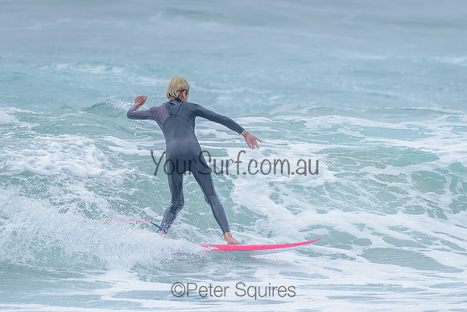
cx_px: 210
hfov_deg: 3.4
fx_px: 7951
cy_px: 121
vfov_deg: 2.2
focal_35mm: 613
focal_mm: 500
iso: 200
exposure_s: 1/2000
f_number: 5.6
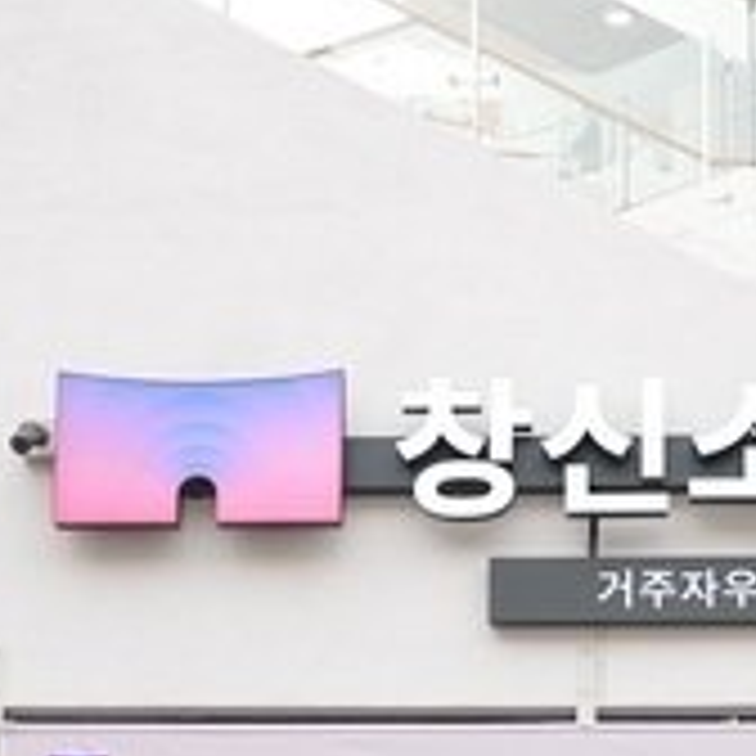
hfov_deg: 16.3
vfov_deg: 15.6
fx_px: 2619
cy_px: 997
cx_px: 639
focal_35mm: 106
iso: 125
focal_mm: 30
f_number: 4
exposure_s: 1/125
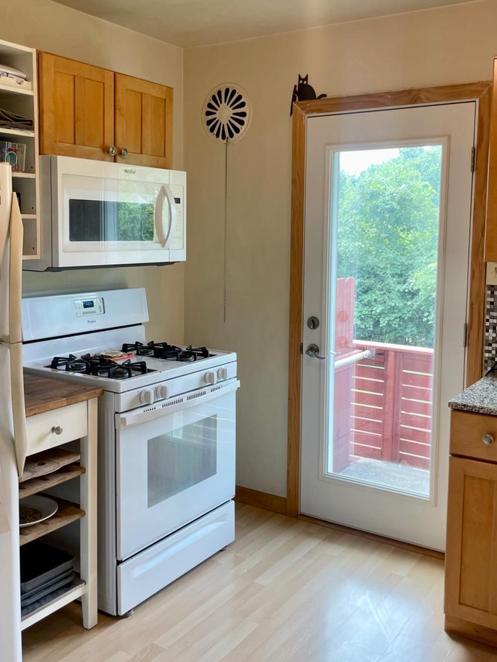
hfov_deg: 40.7
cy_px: 306
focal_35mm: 35
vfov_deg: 52.6
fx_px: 670
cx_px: 257
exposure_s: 1/120
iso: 80
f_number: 1.6
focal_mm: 4.2
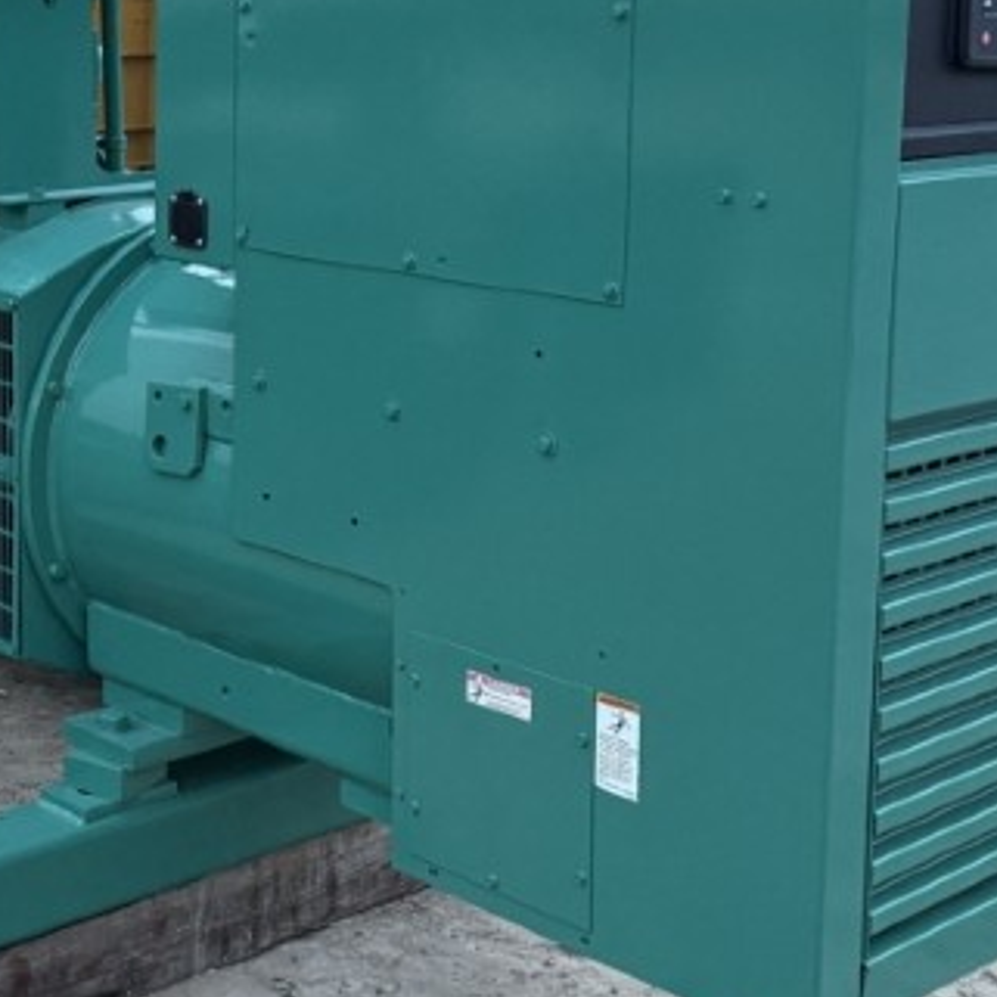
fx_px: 2151
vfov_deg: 25.8
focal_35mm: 66
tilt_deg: -8.0
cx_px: 140
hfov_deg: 25.5
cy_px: 255
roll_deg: +0.4
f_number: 1.78
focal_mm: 6.76
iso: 250
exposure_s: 1/60
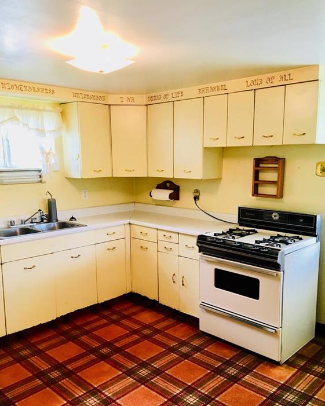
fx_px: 373
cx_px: 166
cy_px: 218
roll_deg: -0.4
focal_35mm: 31
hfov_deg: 47.1
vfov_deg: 57.1
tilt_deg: -8.8
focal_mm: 4.15
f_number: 2.2
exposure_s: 1/30
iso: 40
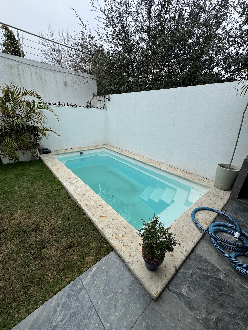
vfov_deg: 102.1
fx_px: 134
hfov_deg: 85.7
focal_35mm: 14
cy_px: 165
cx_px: 124
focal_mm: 2.22
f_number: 2.2
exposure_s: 1/693
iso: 50
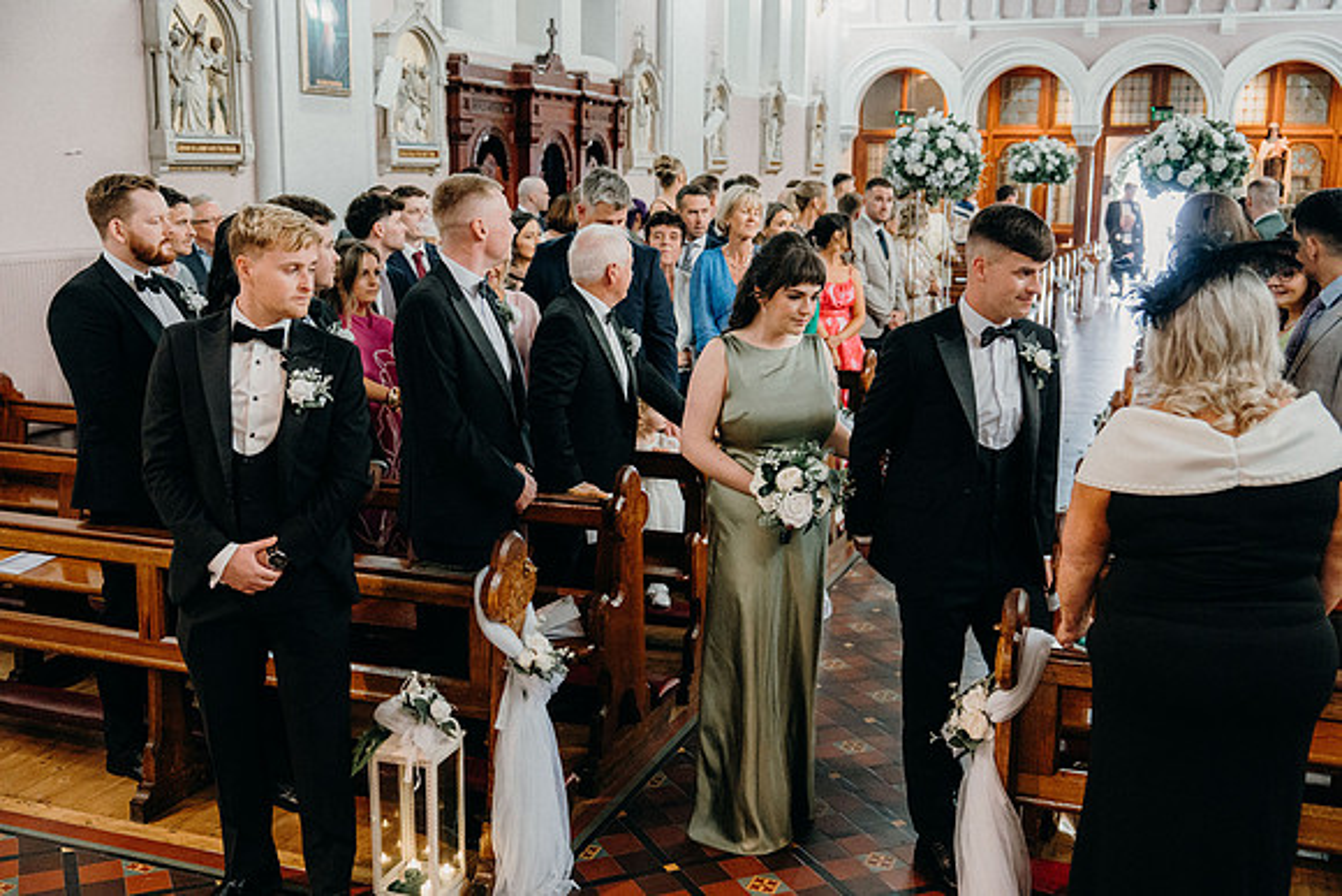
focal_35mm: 38
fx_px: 1417
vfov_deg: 35.1
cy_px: 448
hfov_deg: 50.7
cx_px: 671
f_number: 3.5
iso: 5000
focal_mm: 38
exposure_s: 1/160
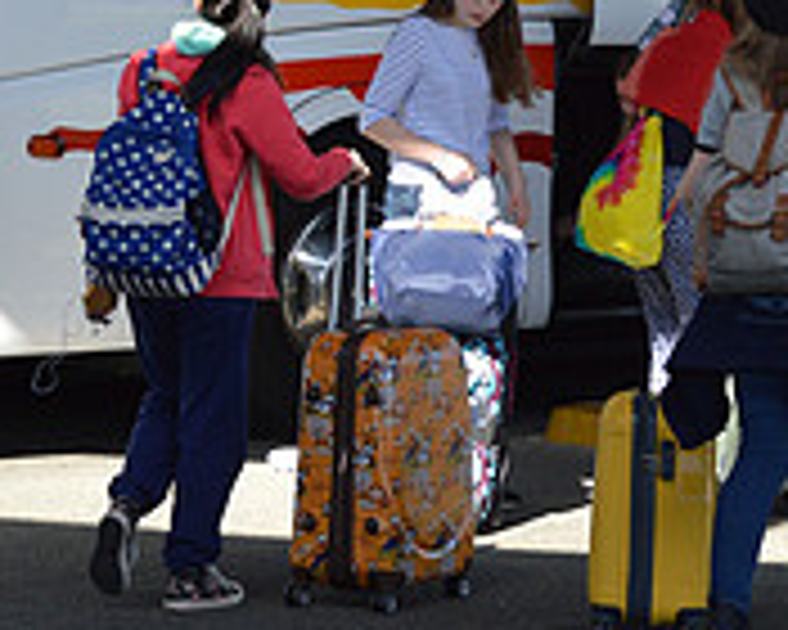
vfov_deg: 8.7
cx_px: 581
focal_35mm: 177
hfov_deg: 10.9
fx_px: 4128
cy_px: -76
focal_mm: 38
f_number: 6.3
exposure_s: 1/160
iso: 100
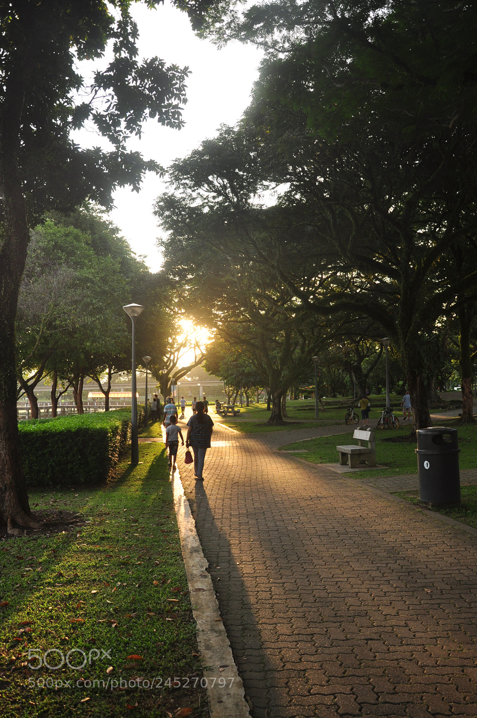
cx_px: 238
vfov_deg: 57.3
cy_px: 359
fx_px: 657
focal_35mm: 33
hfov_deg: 39.9
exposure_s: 1/160
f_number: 6.3
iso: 200
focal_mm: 22
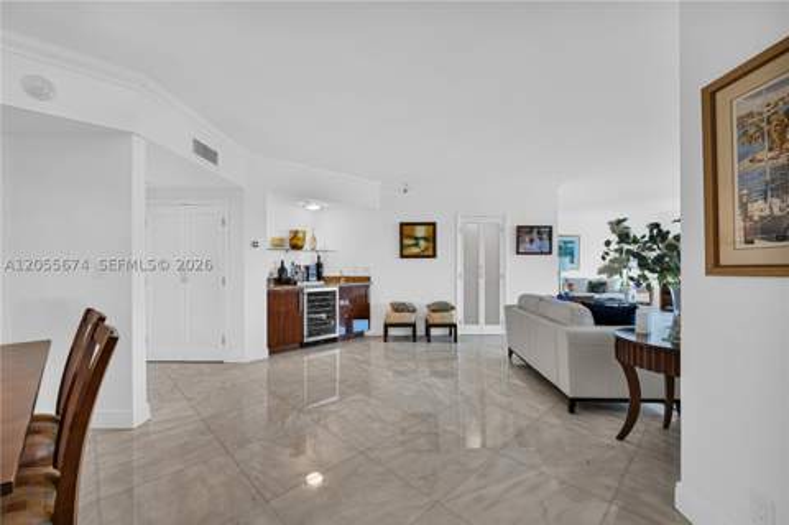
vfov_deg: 81.1
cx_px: 394
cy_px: 262
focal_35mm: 14
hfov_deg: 104.3
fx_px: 307
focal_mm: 14
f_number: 4
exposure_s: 1/25
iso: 100
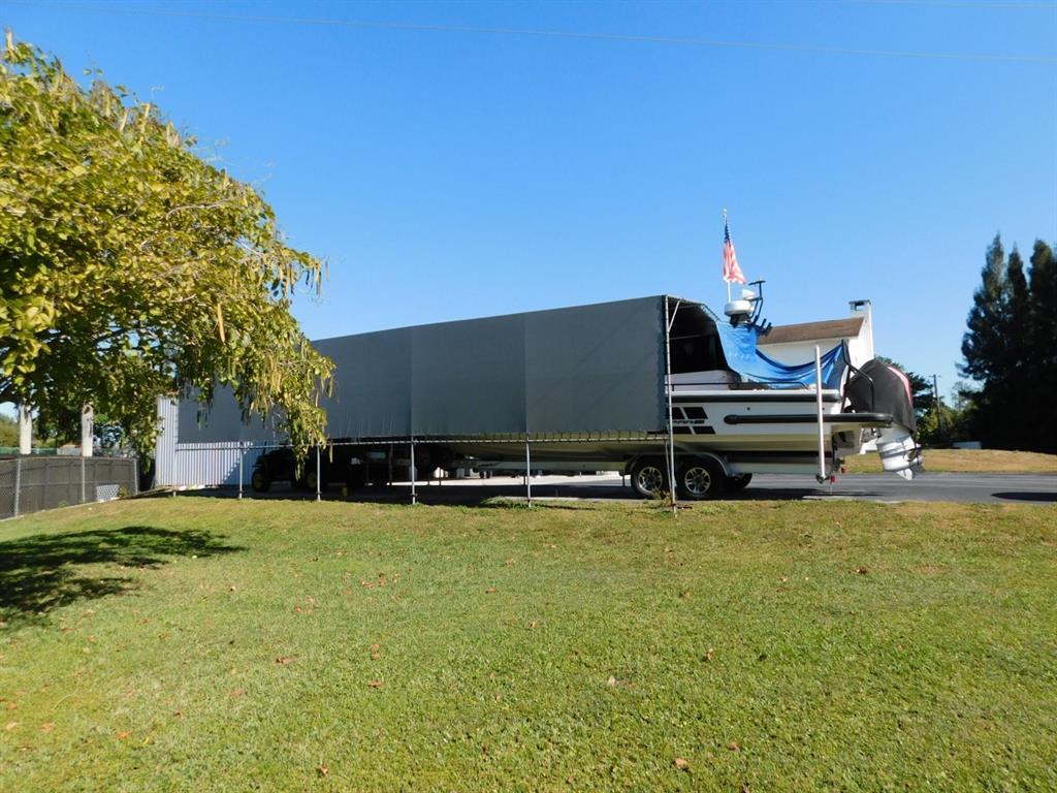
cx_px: 528
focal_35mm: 23
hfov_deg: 73.9
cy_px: 396
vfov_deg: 58.9
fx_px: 702
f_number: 3
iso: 125
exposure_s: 1/1250
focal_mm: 4
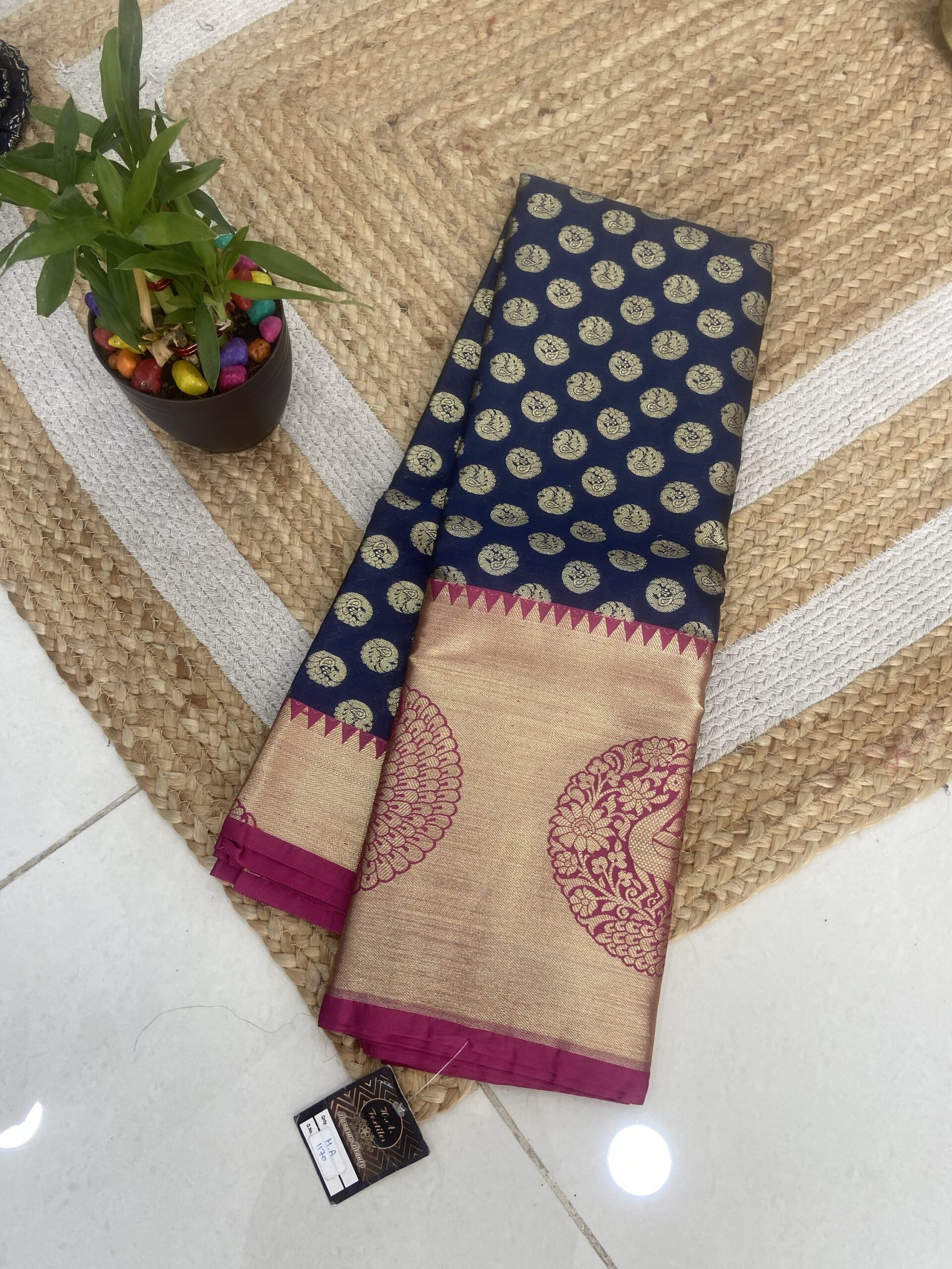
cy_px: 634
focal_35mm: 26
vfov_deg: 67.3
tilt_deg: -73.3
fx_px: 953
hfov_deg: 53.1
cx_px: 476
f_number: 1.8
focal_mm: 4.25
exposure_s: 1/100
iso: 40
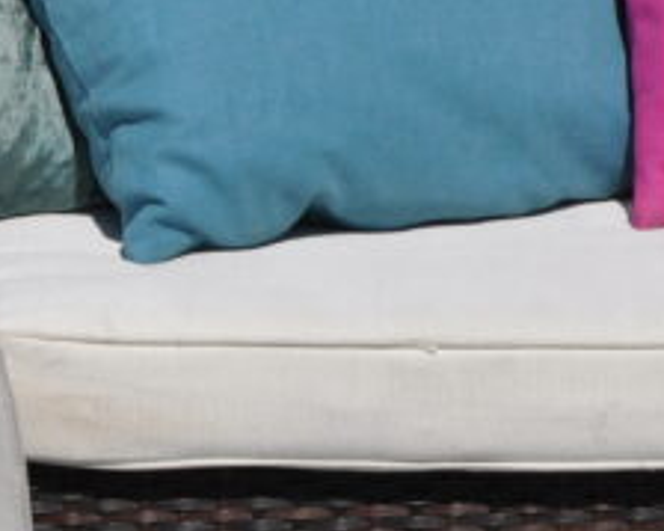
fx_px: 6957
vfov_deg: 4.3
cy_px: 955
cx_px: 110
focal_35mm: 354
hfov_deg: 5.5
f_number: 13
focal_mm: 55
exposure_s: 1/640
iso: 200
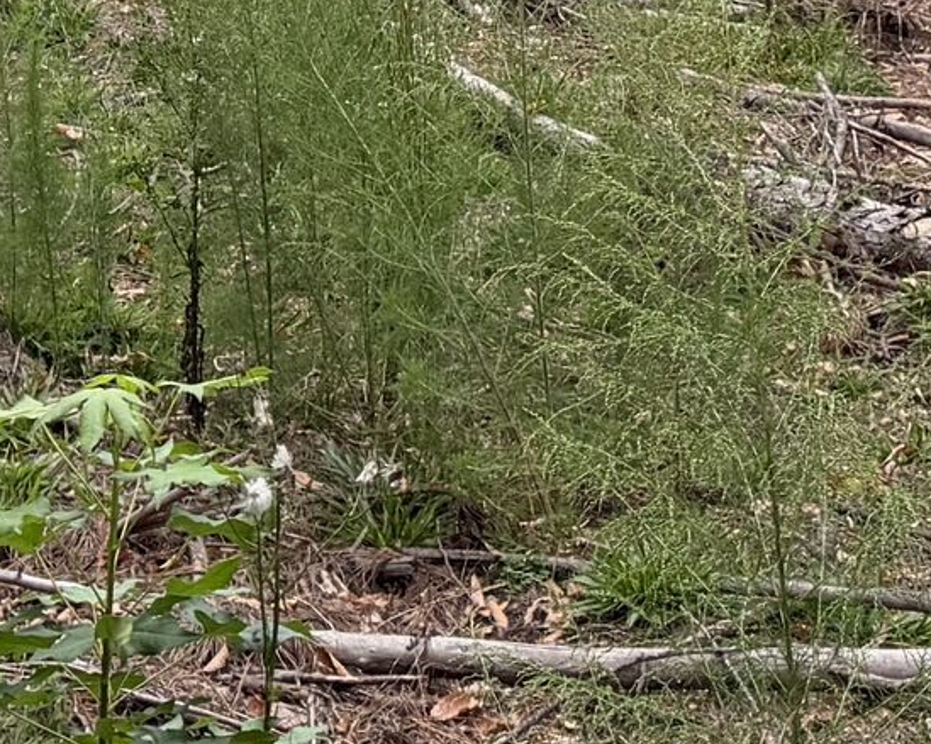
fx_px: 3609
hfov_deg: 14.7
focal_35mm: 131
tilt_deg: +1.8
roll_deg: +0.3
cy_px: -807
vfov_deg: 10.7
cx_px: 429
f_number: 1.78
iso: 80
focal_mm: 6.76
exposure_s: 1/211
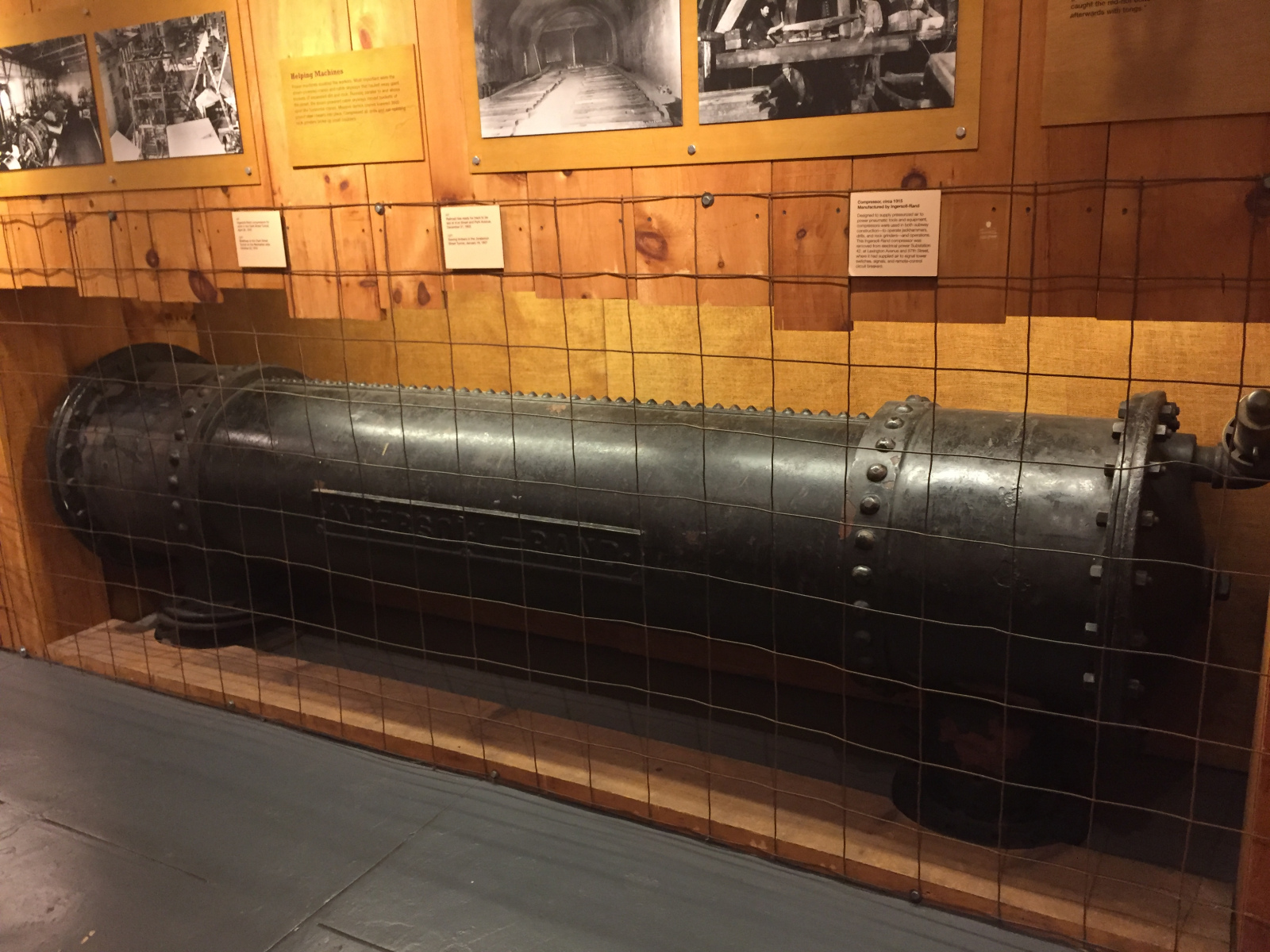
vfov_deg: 48.2
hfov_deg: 61.7
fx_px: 1064
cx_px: 635
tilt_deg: -14.2
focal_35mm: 29
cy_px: 476
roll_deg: +1.9
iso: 160
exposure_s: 1/30
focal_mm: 4.15
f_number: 2.2
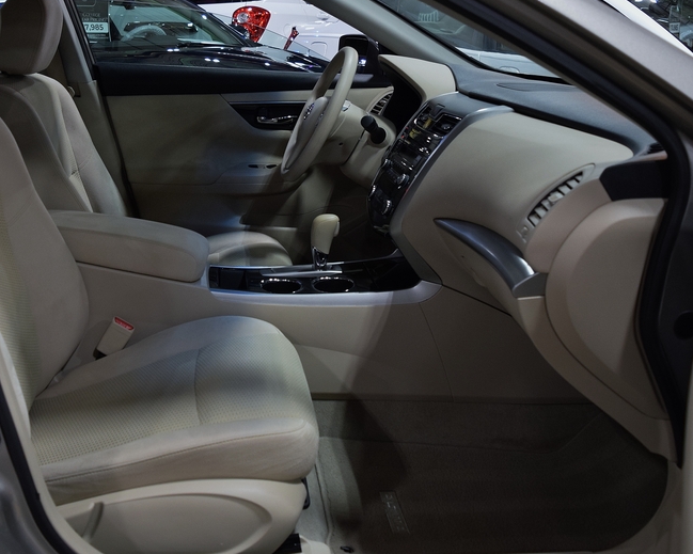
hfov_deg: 45.2
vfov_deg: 37.1
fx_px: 820
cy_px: 212
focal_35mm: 40
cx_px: 241
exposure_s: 1/60
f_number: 3.5
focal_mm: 18
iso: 900
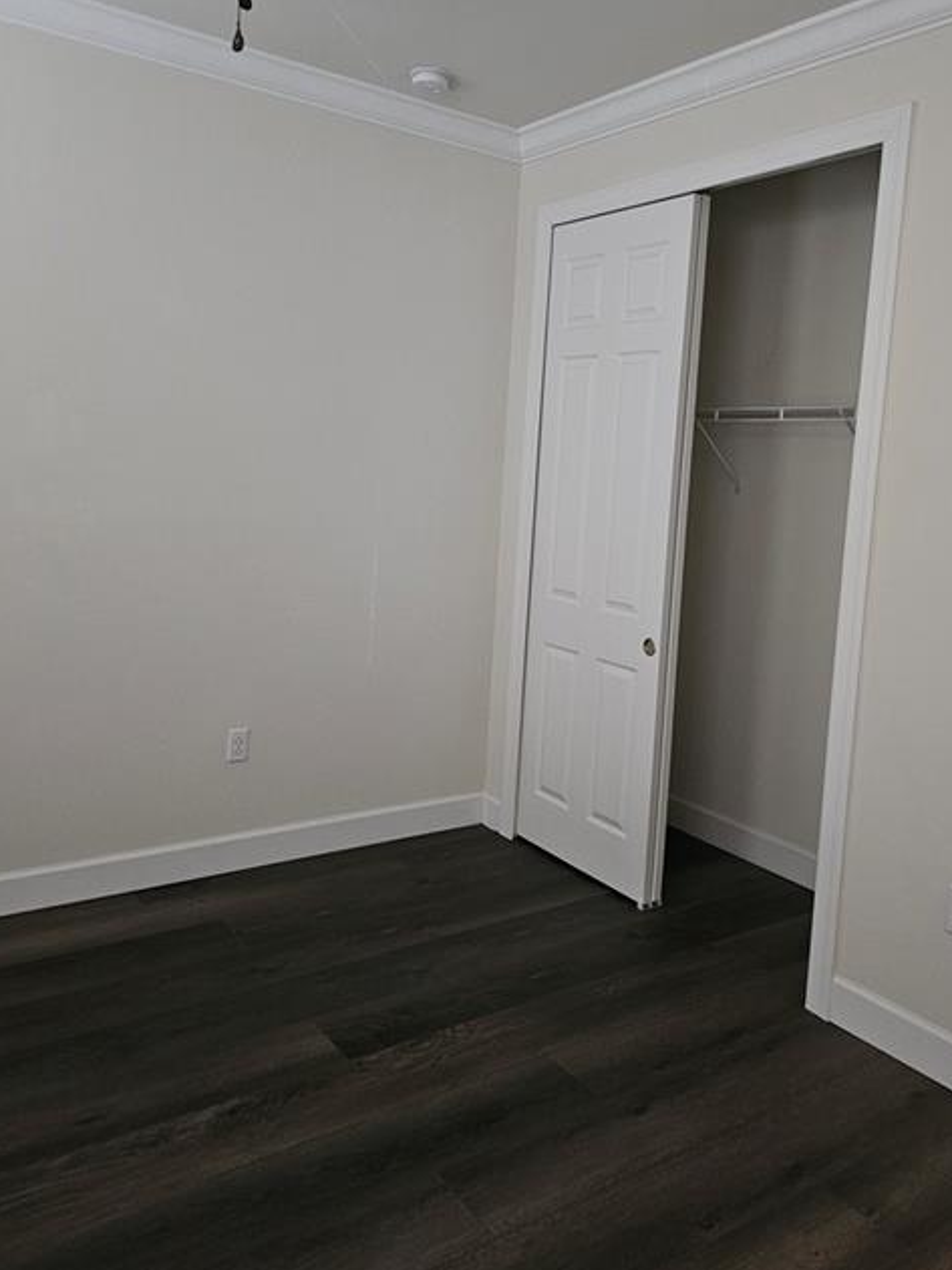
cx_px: 493
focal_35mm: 28
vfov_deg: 63.2
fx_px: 1027
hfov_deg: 49.7
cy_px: 543
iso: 640
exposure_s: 1/24
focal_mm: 6.3
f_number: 1.7
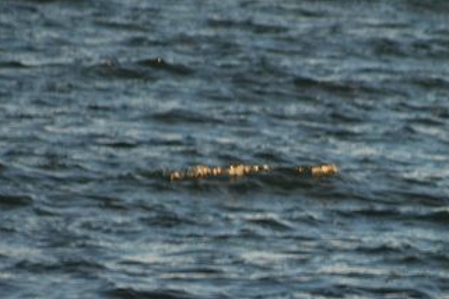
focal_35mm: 982
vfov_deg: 1.4
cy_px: 319
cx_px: 414
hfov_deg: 2.1
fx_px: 12247
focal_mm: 210
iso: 100
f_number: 5.6
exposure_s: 1/100
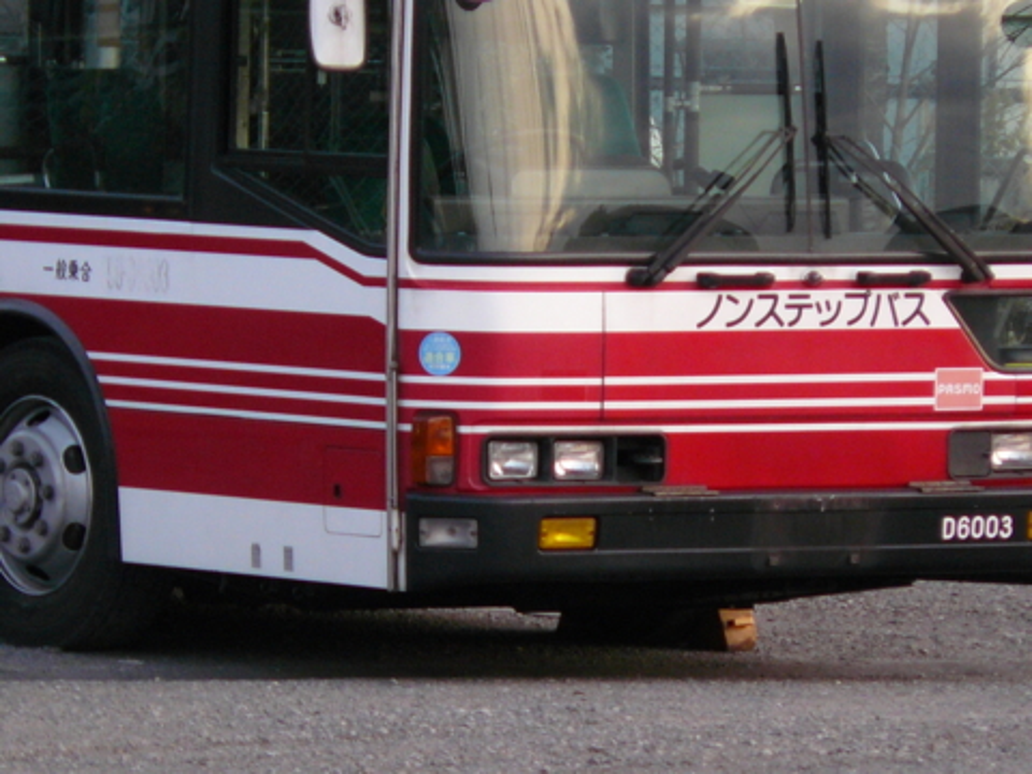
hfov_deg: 4.6
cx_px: 516
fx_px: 12849
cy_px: 387
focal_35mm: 431
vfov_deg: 3.5
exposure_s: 1/3.2
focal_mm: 47.8
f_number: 3.3
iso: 200
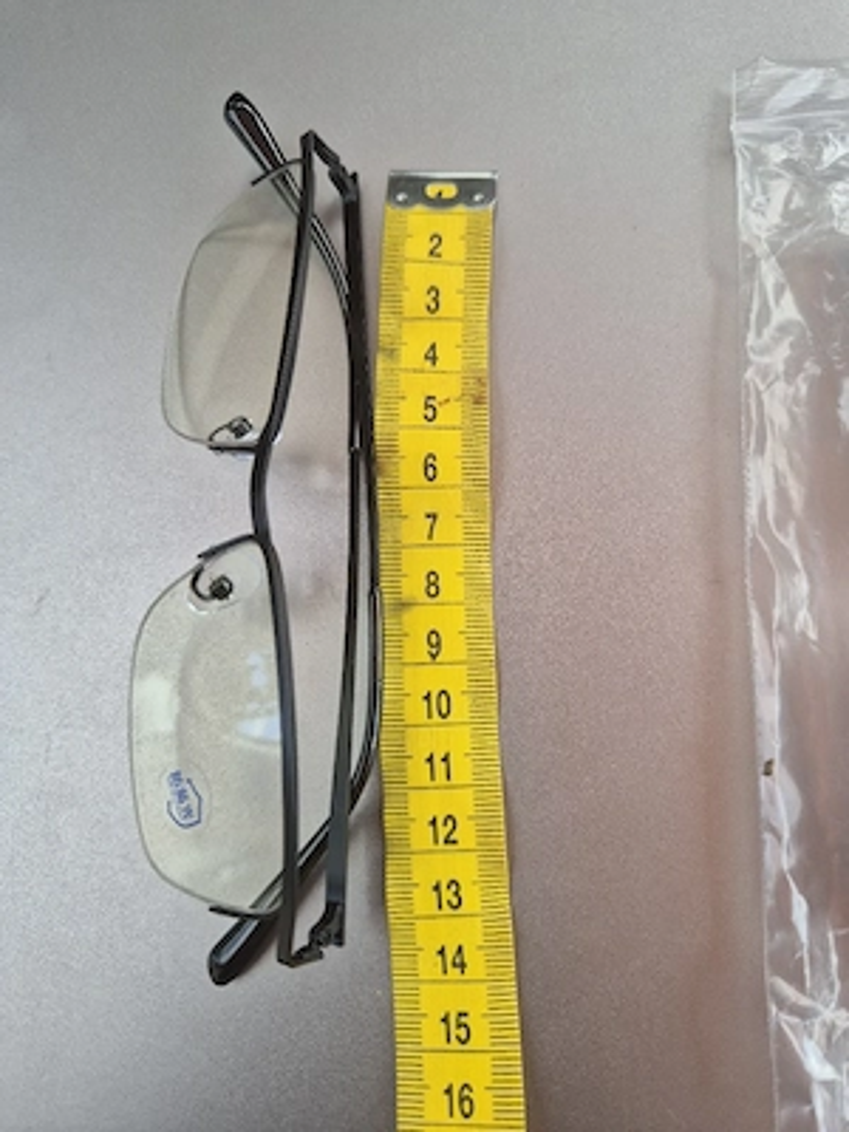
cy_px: 566
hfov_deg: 58.9
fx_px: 752
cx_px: 424
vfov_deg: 73.9
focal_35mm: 23
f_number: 1.8
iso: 25
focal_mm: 5.4
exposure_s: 1/227
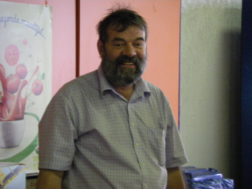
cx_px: 126
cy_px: 94
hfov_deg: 13.4
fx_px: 1070
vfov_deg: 10.1
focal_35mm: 147
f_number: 4.3
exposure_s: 1/15
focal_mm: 24.2
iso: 800
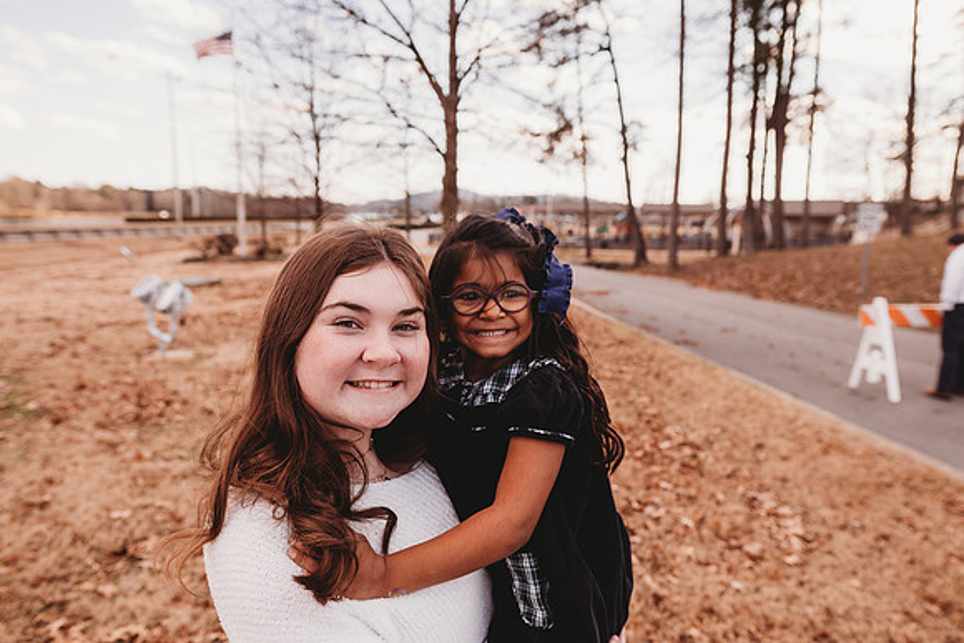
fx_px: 643
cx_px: 482
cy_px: 322
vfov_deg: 53.2
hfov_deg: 73.7
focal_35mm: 24
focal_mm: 24
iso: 100
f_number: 3.5
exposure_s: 1/400
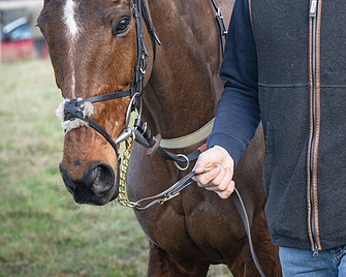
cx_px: 268
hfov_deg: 7.5
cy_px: 34
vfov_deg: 6.0
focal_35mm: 258
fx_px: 2642
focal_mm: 84
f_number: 5
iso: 400
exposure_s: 1/400
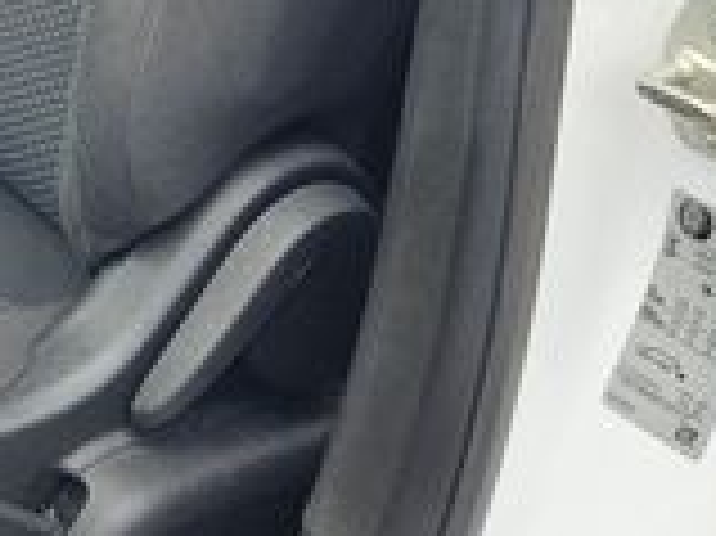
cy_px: -392
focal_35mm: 87
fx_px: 1798
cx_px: -320
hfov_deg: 19.9
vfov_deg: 15.0
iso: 25
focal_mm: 5.4
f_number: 1.8
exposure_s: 1/180
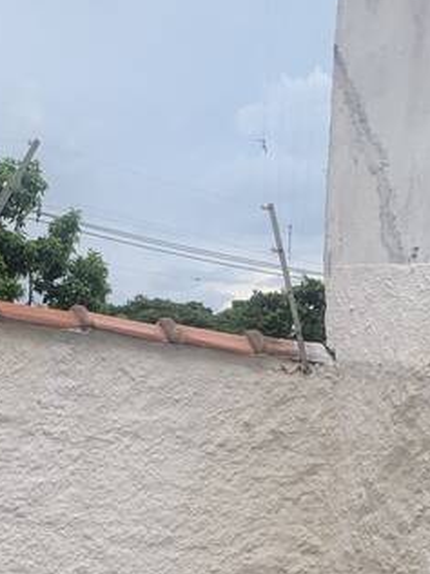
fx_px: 1474
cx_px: 127
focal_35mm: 89
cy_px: 807
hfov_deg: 16.5
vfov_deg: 19.7
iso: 25
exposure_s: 1/945
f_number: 1.8
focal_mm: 4.25
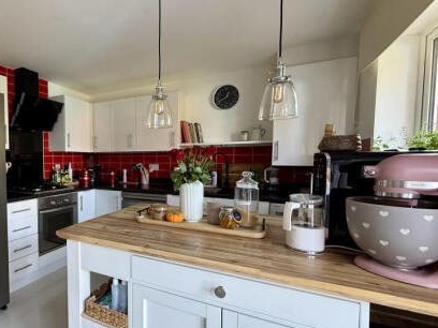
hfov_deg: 77.6
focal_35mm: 20
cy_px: 173
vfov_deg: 65.9
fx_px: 253
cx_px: 128
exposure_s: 1/94
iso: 320
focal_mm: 2.22
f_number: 2.2
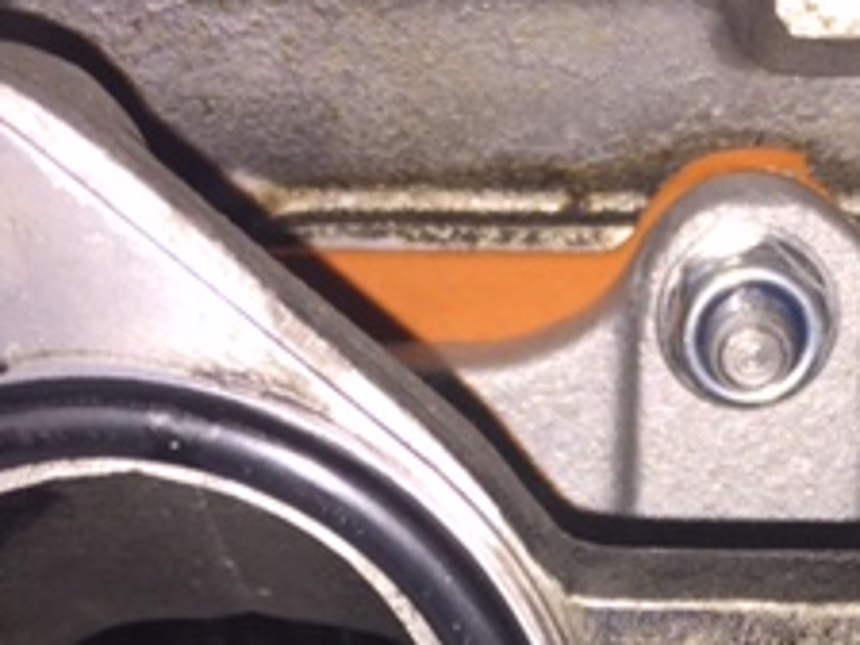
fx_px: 2062
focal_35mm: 83
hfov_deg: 23.4
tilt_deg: -31.3
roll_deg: -1.3
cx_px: 587
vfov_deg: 16.8
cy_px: 829
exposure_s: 1/46
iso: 32
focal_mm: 4.15
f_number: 2.2
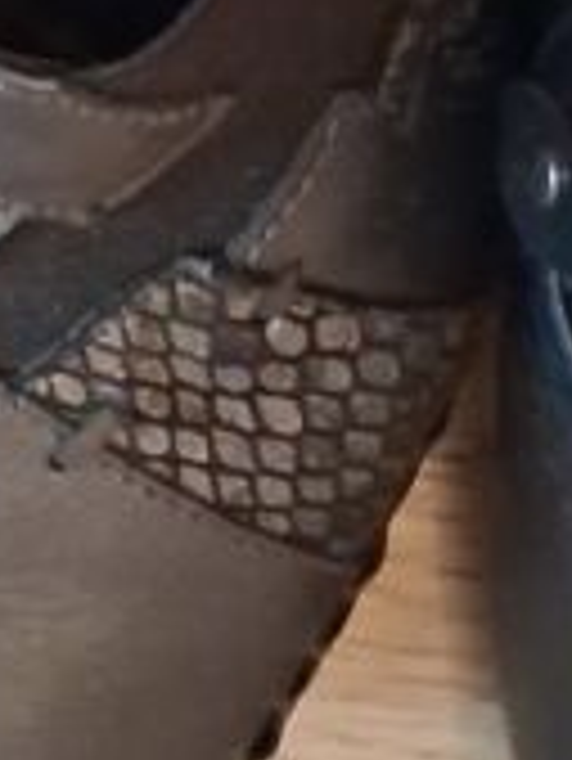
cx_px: -491
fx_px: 2244
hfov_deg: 13.0
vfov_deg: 16.5
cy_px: -558
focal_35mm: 102
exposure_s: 1/10
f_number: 1.8
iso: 1000
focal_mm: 4
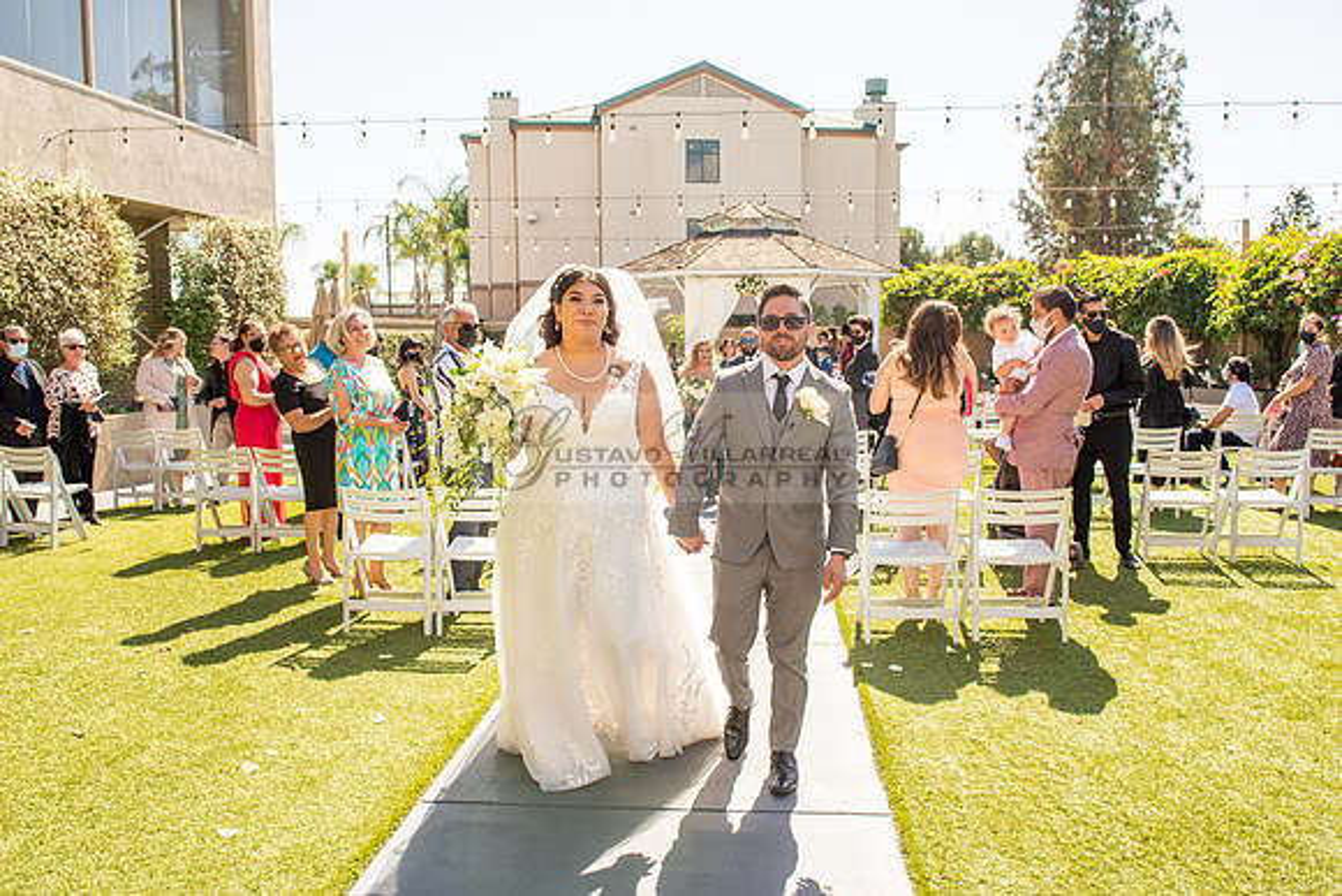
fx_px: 969
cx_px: 671
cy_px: 448
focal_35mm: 26
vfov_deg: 49.6
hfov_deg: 69.4
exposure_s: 1/250
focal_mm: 24
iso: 100
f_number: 6.3
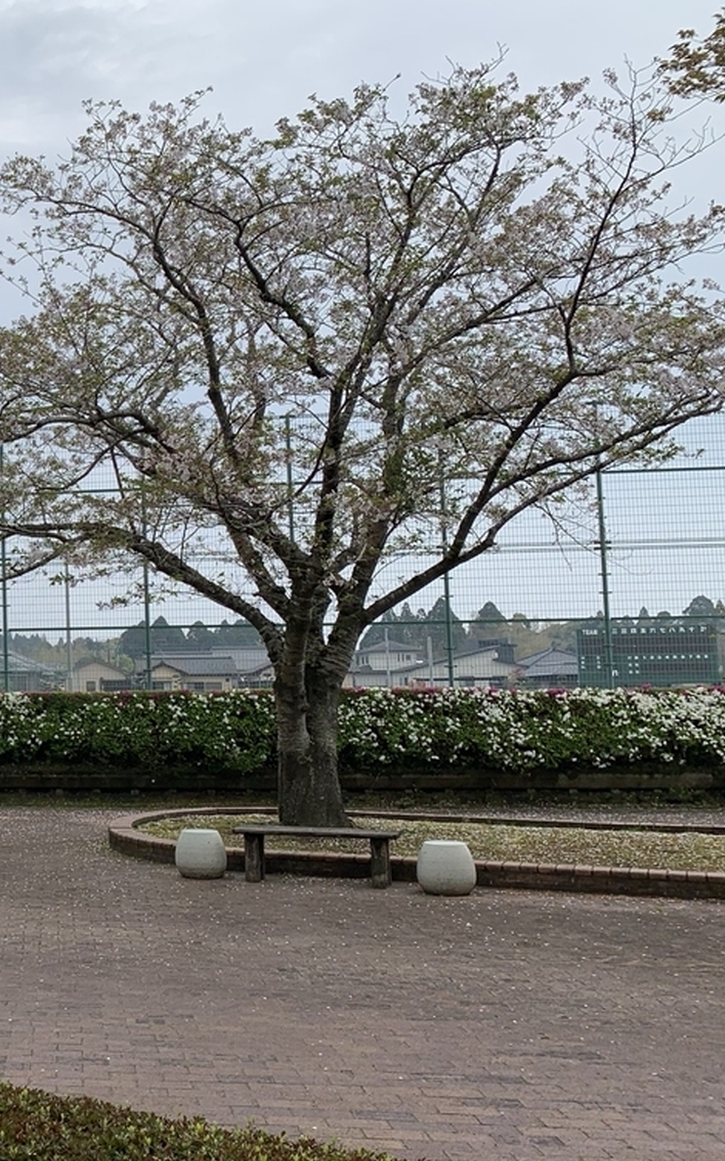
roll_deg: +1.0
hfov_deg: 25.8
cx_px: -170
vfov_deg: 45.3
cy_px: 590
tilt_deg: +6.2
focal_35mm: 44
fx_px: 1391
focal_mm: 4.25
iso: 25
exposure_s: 1/1661
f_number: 1.8
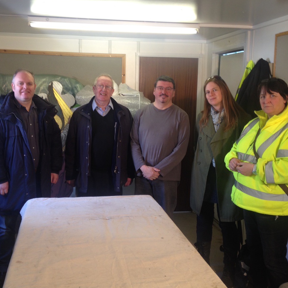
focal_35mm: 45
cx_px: 132
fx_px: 424
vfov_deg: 37.5
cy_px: 135
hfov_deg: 37.5
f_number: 2.4
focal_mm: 4.28
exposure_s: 1/30
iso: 50
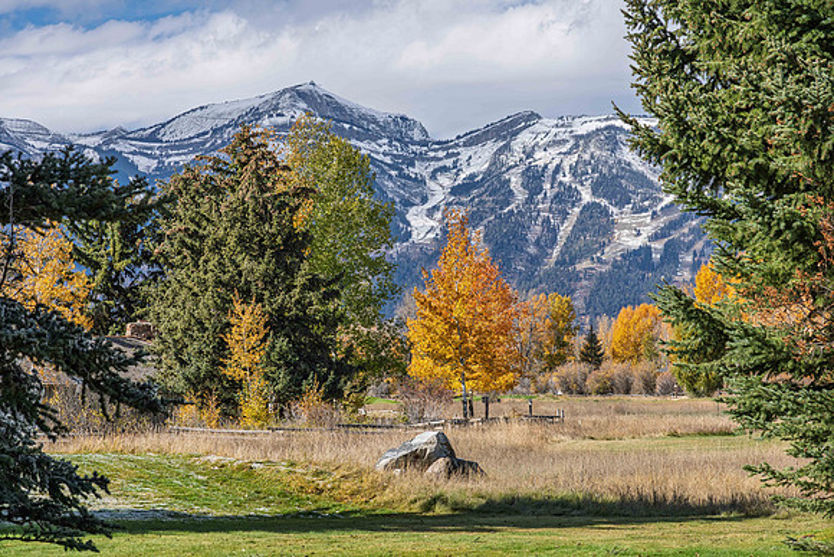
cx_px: 417
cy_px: 278
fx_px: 2433
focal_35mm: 105
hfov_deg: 19.5
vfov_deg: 13.0
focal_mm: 105
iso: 400
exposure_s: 1/640
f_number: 13
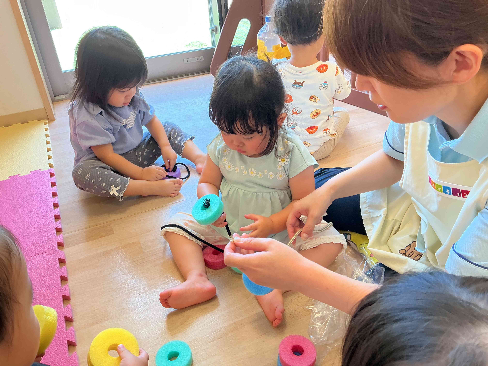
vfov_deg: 48.2
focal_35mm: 29
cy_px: 183
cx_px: 244
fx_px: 409
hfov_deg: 61.7
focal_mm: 3
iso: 40
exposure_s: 1/120
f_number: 1.8
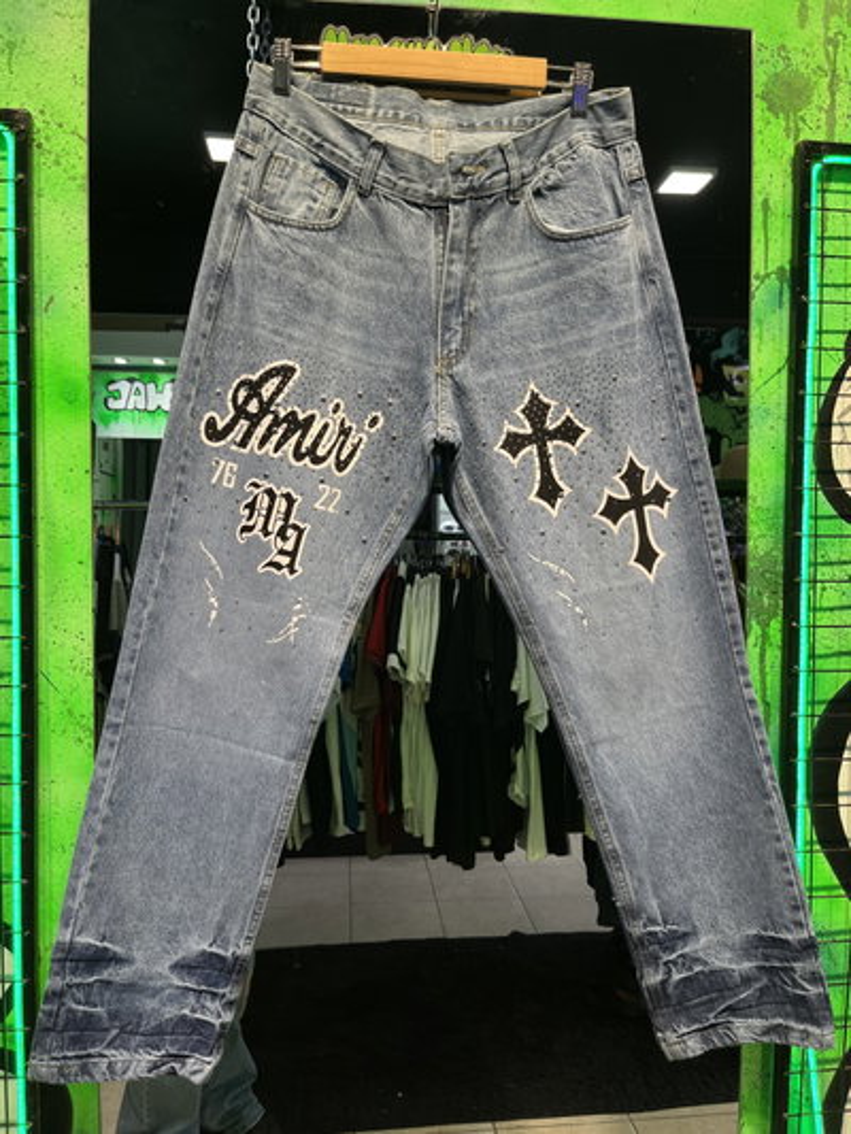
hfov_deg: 53.1
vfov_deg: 67.3
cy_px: 567
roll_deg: +0.6
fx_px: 852
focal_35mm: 26
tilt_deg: -1.6
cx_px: 426
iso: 40
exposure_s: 1/100
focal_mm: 5.1
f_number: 1.6
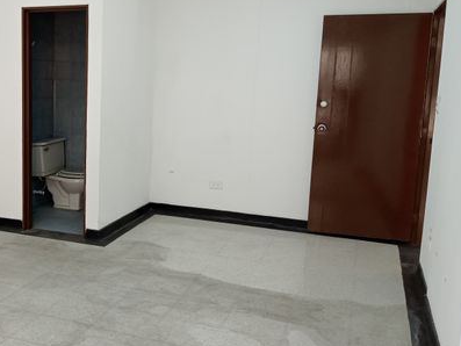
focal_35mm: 47
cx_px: 85
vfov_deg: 30.9
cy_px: 166
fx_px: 626
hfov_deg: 38.7
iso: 128
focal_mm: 3.37
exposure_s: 1/60
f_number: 2.2
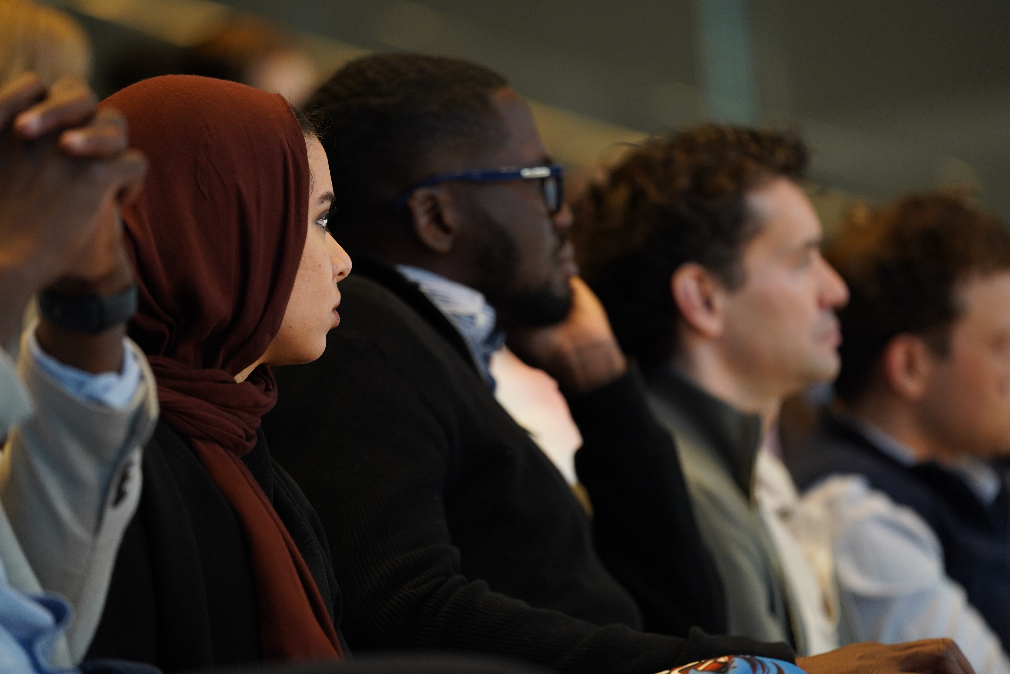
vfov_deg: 6.9
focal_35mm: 200
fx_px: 5611
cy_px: 337
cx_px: 505
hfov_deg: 10.3
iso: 1600
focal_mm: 200
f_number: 2.8
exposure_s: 1/160
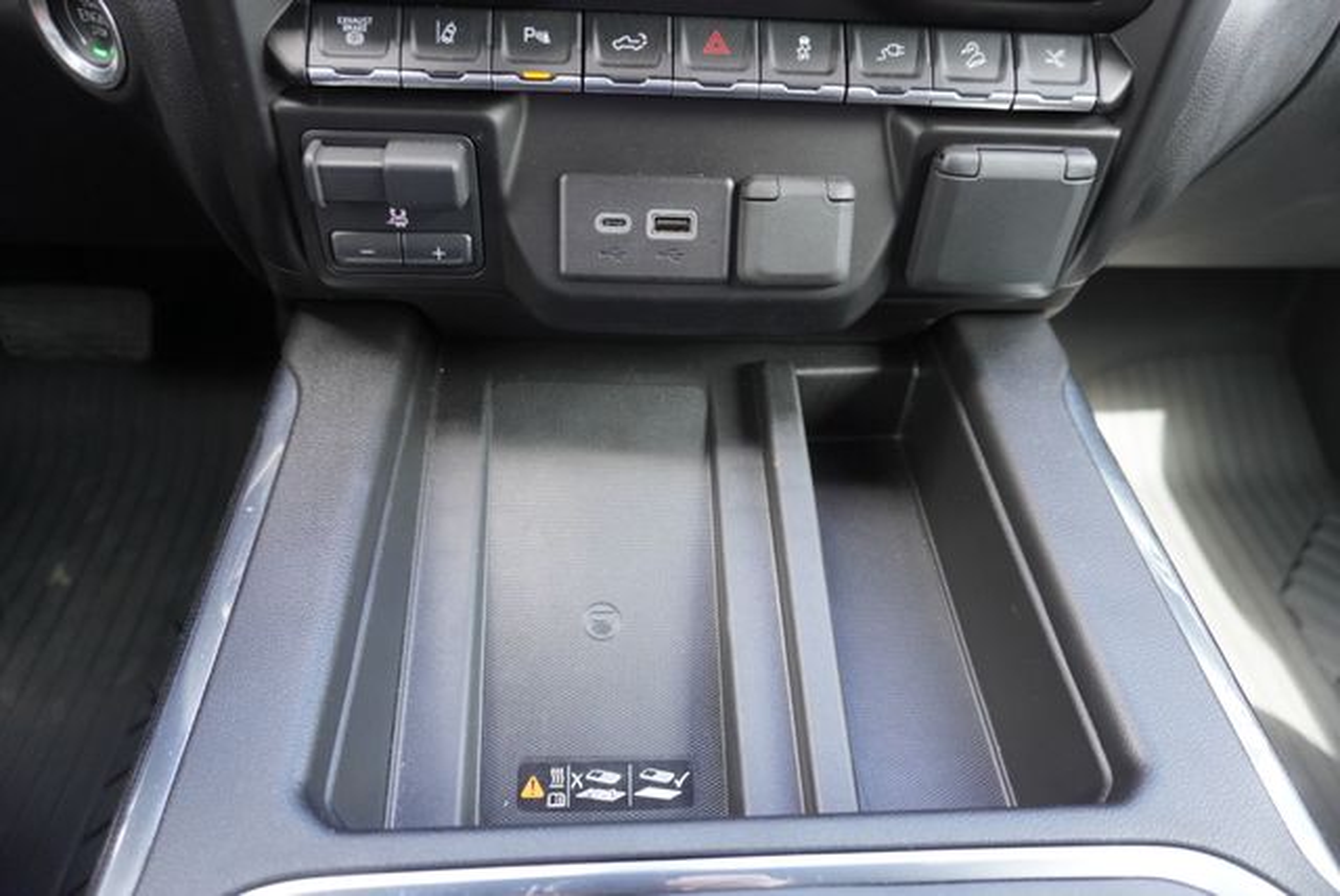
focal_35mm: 24
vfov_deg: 53.2
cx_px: 670
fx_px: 894
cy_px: 448
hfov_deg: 73.7
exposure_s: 1/60
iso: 800
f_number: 3.5
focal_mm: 16
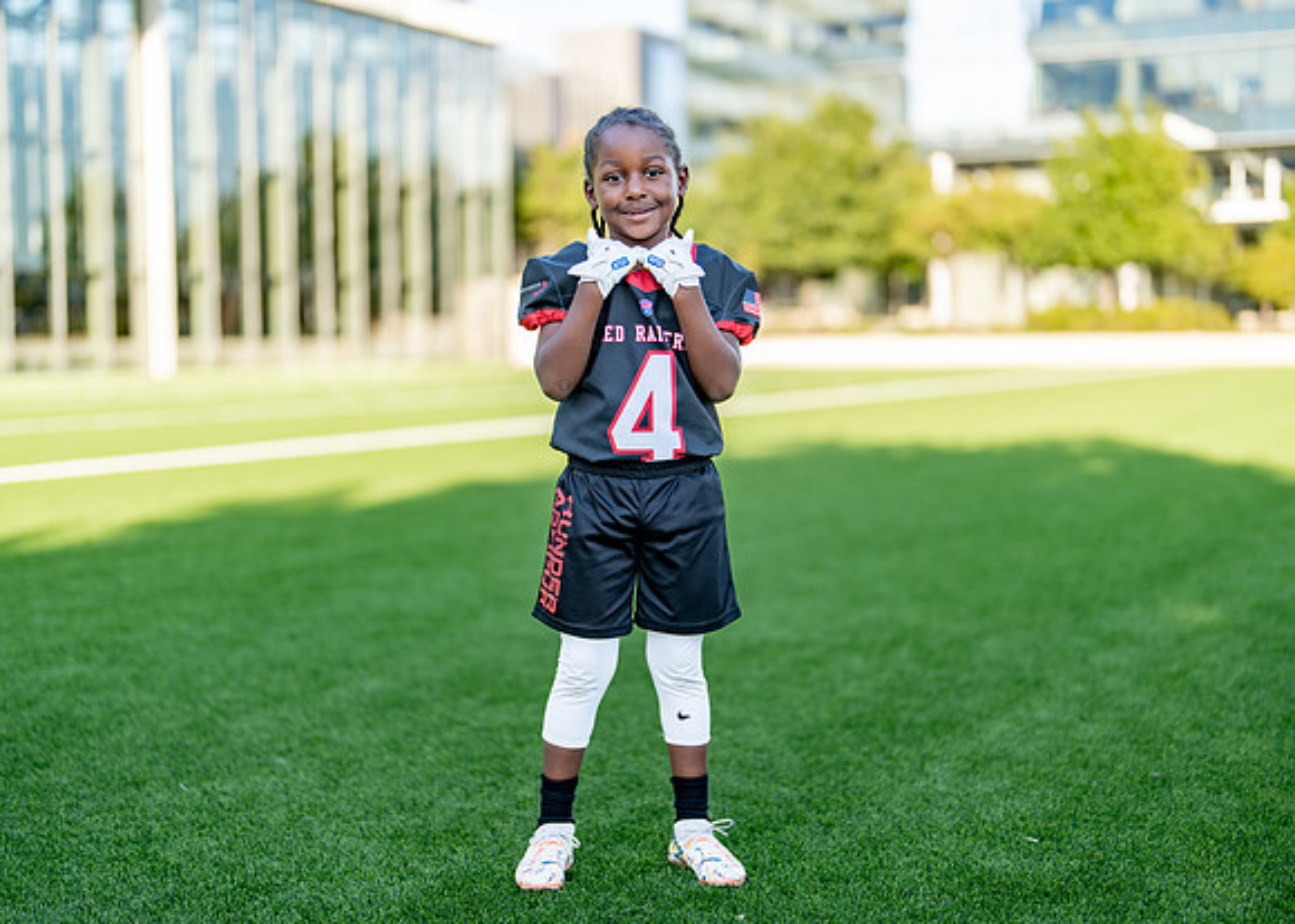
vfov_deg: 27.0
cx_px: 648
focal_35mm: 52
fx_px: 1926
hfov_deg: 37.2
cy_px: 462
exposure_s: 1/1250
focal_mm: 50
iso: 100
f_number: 1.2
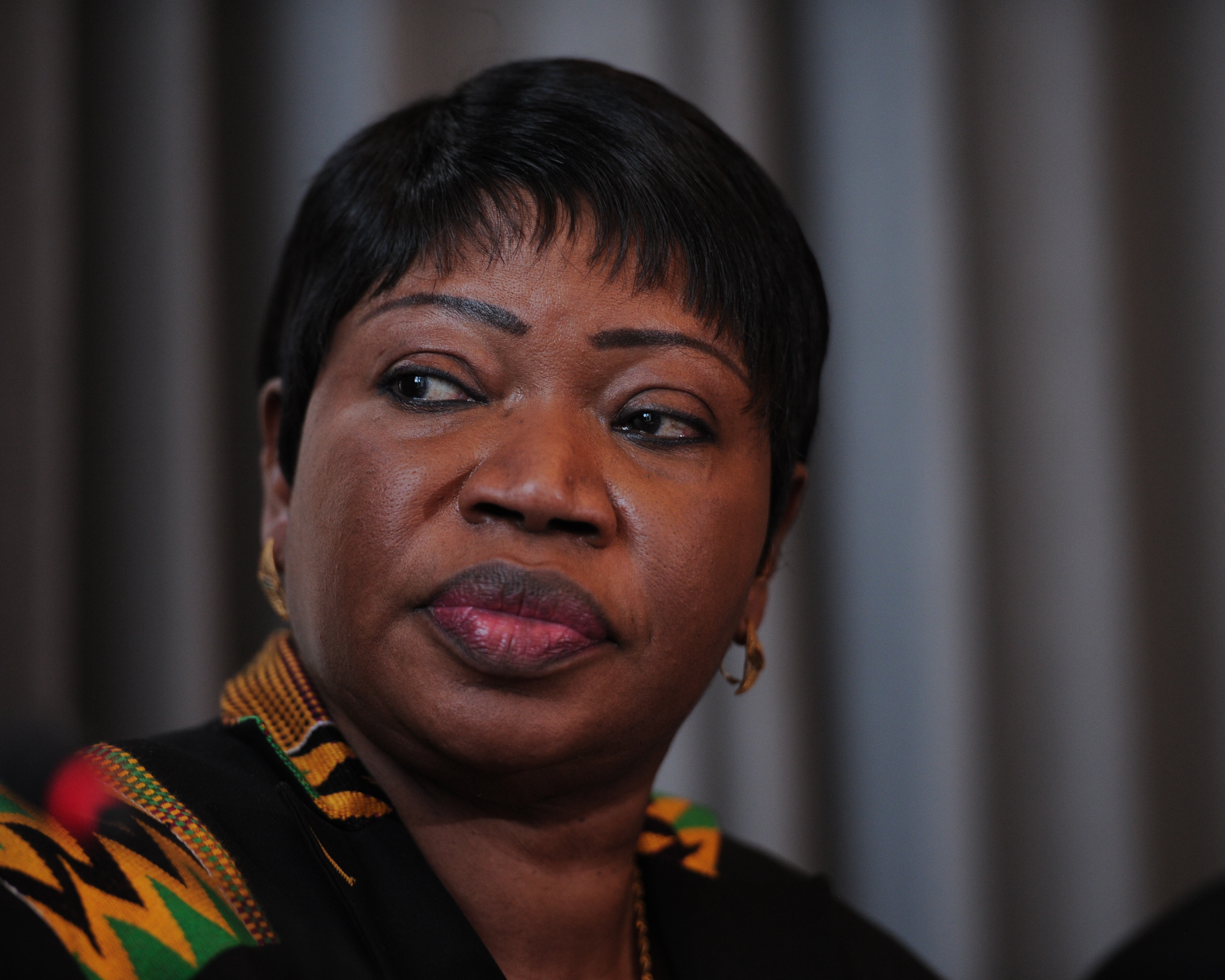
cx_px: 566
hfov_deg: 8.6
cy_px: 490
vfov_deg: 6.8
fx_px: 8193
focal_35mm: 226
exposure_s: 1/160
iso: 1600
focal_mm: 200
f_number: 2.8
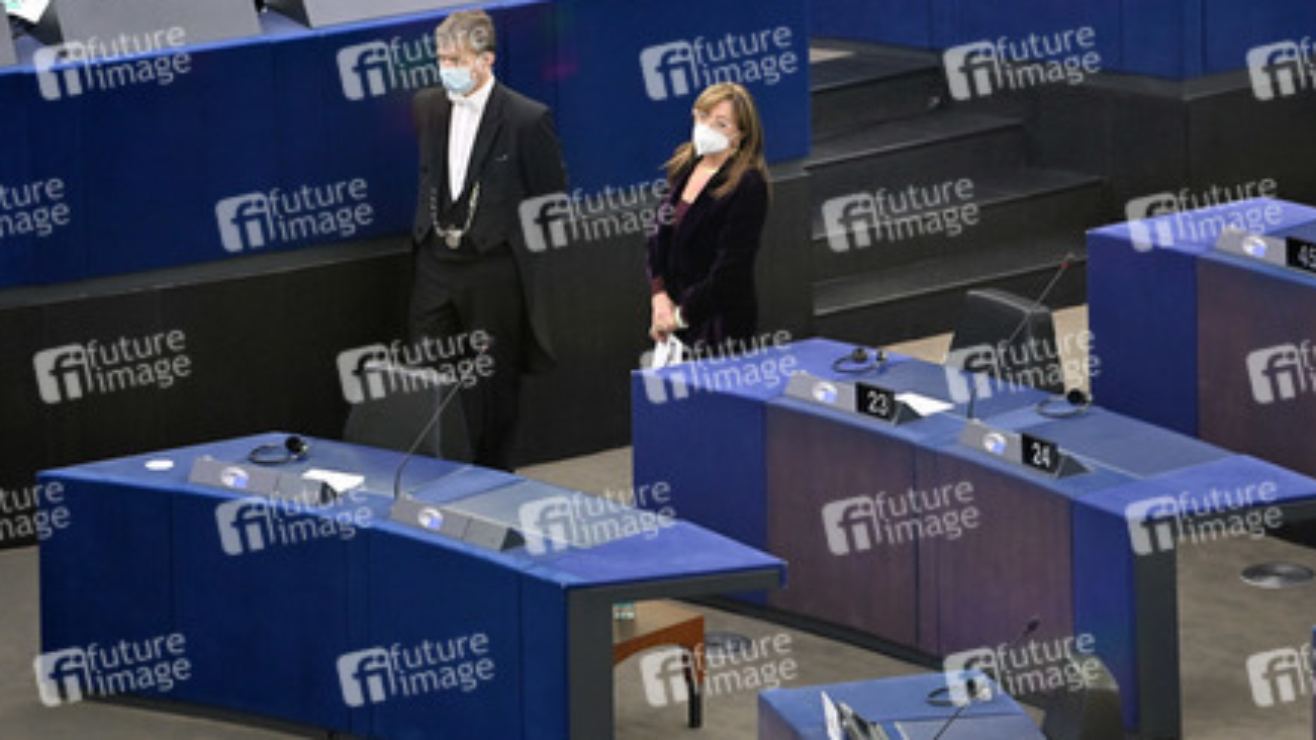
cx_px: 637
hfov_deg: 9.9
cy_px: 291
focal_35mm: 217
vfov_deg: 5.6
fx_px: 7571
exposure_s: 1/250
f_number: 2.8
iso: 1000
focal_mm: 200
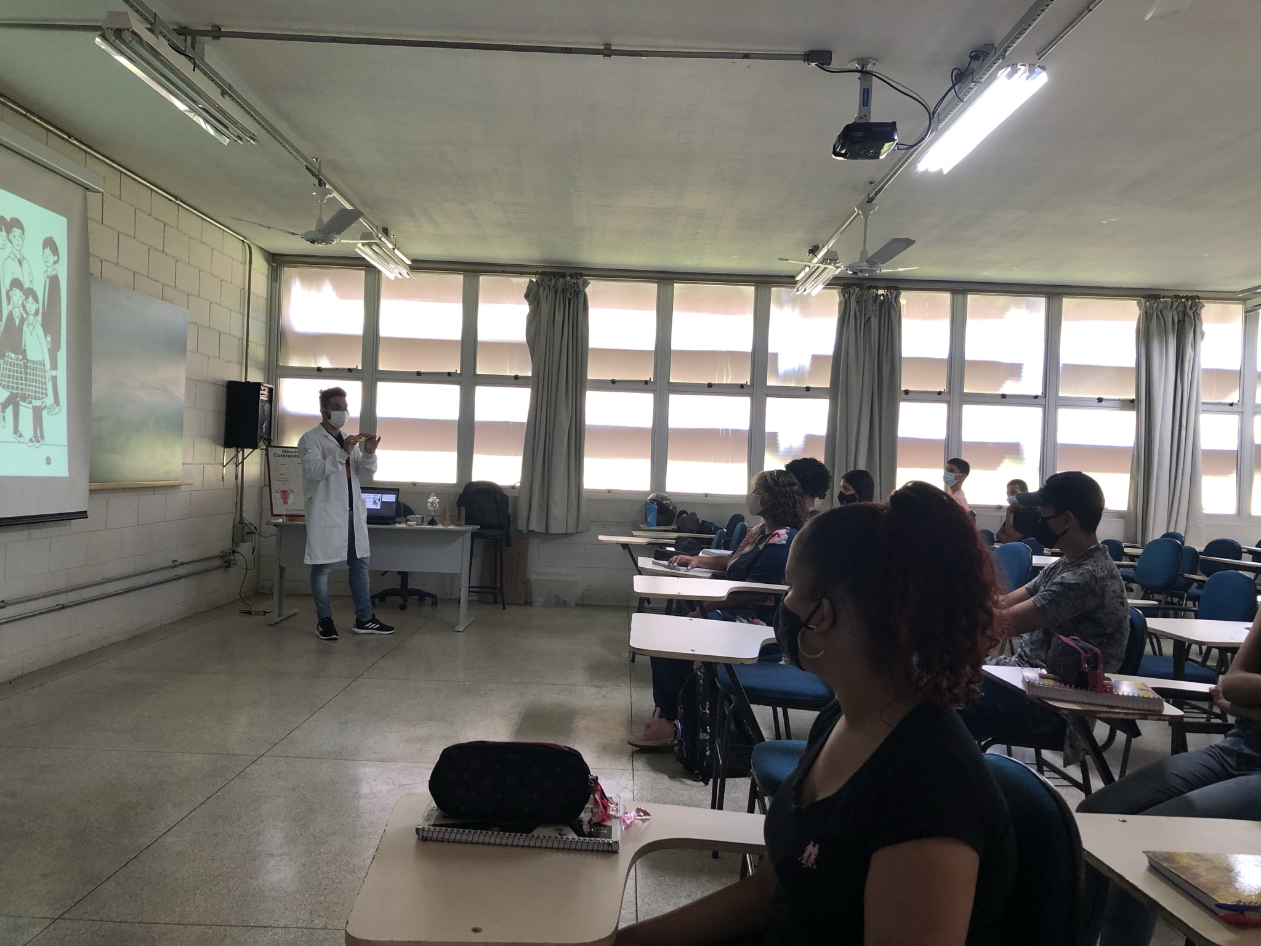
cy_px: 473
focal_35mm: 28
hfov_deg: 63.4
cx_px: 630
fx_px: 1020
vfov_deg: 49.7
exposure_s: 1/20
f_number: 1.8
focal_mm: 3.99
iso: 40
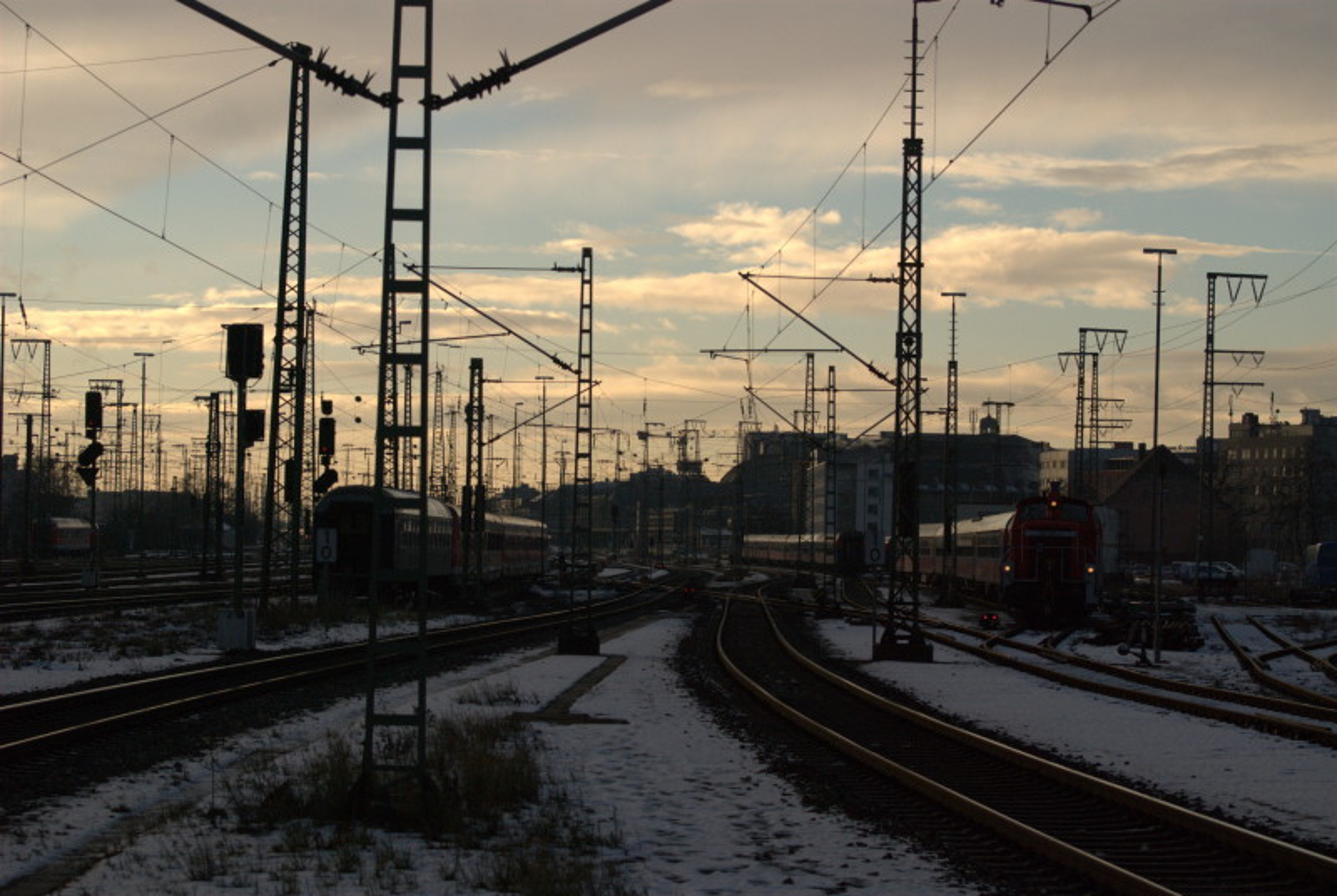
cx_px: 668
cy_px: 448
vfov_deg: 13.1
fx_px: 3905
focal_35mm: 105
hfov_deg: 19.4
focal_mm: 70
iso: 640
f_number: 5
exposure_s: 1/4000
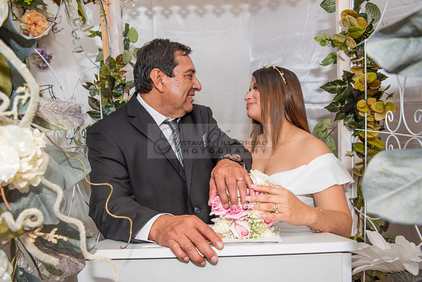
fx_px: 317
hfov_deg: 67.4
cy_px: 141
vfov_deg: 48.0
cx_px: 211
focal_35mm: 27
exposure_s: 1/125
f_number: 4.5
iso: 1600
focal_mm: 27
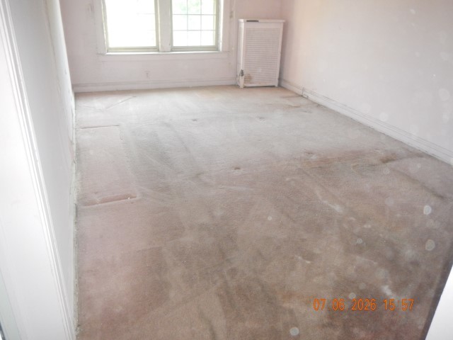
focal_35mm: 28
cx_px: 226
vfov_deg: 49.7
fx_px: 366
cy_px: 170
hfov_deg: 63.4
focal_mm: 5
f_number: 3.9
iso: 400
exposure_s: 1/30
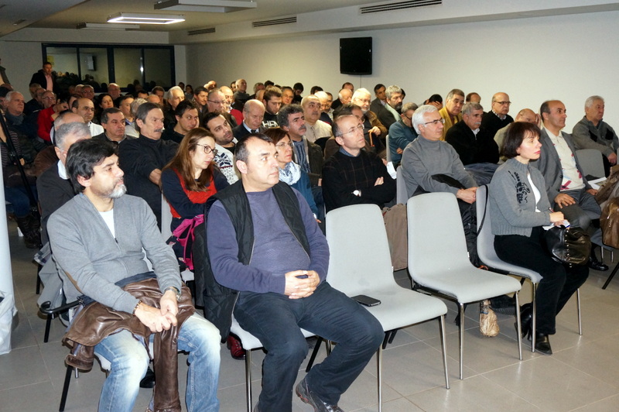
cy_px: 206
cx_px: 310
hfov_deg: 49.6
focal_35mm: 39
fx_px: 670
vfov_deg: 34.2
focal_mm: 26
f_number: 4.5
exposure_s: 1/80
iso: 2000
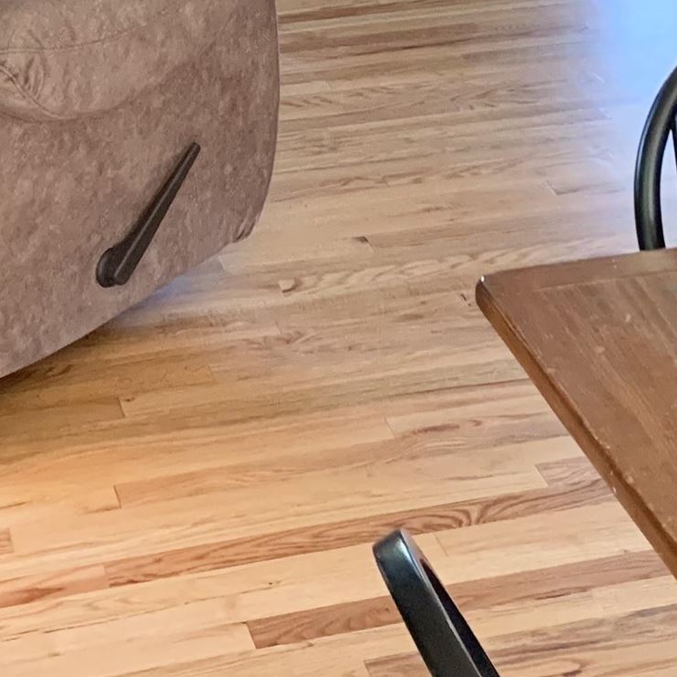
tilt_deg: -13.9
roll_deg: +1.1
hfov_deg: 18.3
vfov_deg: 17.1
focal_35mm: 95
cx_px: 292
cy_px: -220
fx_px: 2102
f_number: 1.8
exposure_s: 1/60
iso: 200
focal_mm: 4.25
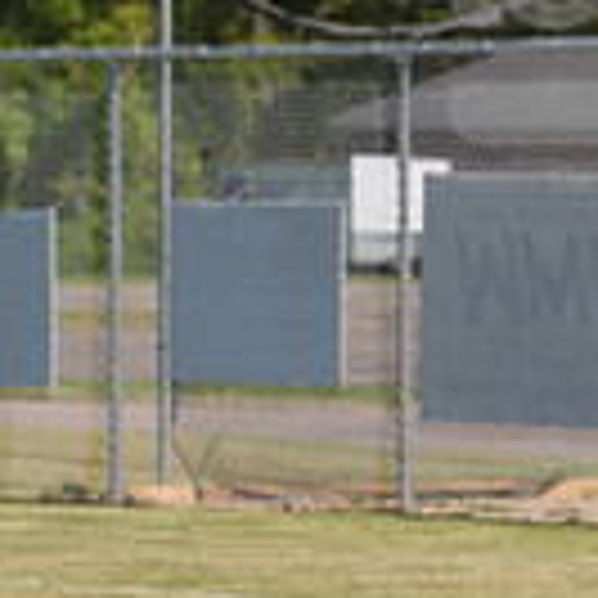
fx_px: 11355
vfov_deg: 3.0
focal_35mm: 581
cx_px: 1223
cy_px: 643
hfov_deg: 3.0
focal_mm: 105
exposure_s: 1/1600
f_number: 5.6
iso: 250
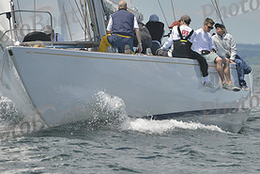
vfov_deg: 2.5
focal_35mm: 545
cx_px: 153
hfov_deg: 3.8
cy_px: 62
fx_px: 3938
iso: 280
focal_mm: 260
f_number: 8
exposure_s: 1/1000
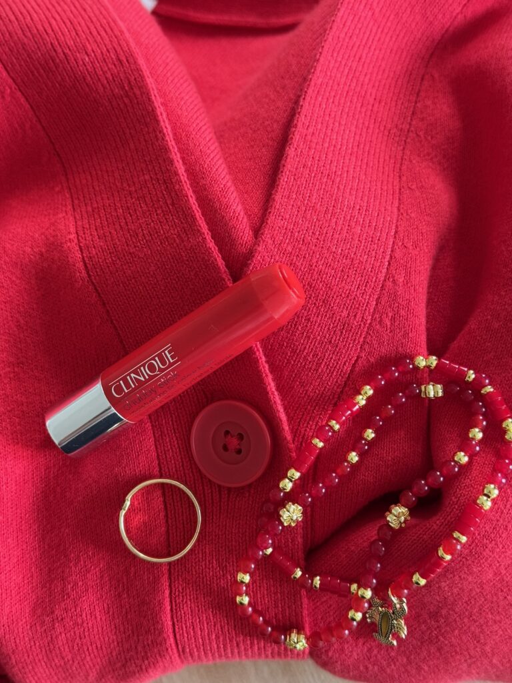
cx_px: 256
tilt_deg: -82.3
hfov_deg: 30.3
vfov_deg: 39.7
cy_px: 342
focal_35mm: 48
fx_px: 947
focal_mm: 6.76
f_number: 1.78
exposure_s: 1/60
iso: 160
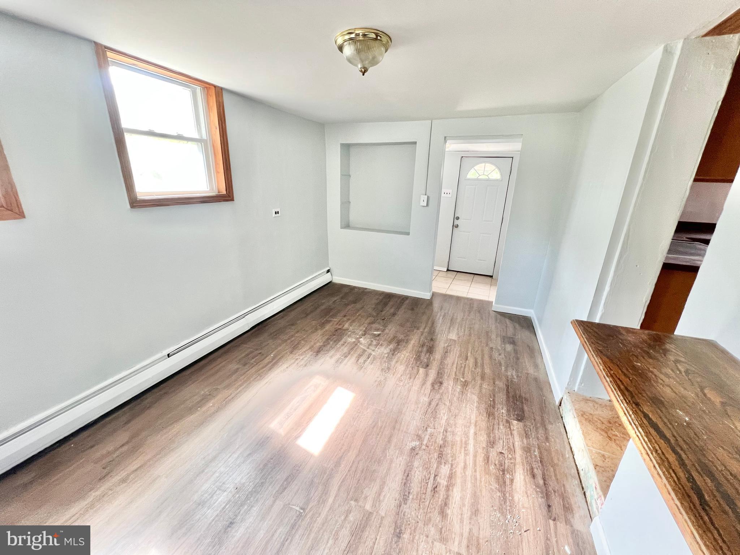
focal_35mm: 13
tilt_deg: -18.3
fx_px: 278
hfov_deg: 106.2
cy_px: 278
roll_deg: -1.2
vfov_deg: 89.9
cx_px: 370
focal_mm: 1.57
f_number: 1.8
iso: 200
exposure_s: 1/60
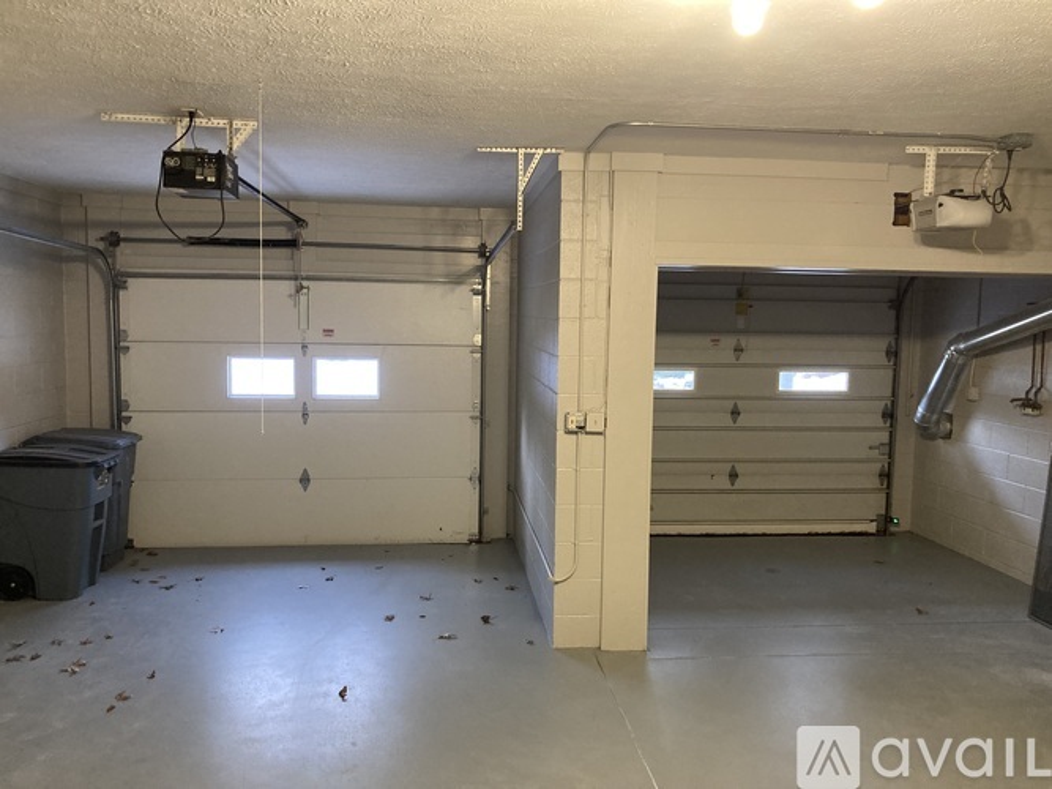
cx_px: 526
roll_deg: -1.9
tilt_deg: -4.8
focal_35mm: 28
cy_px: 394
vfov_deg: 49.7
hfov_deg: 63.5
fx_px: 851
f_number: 1.8
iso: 250
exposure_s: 1/40
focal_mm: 3.99
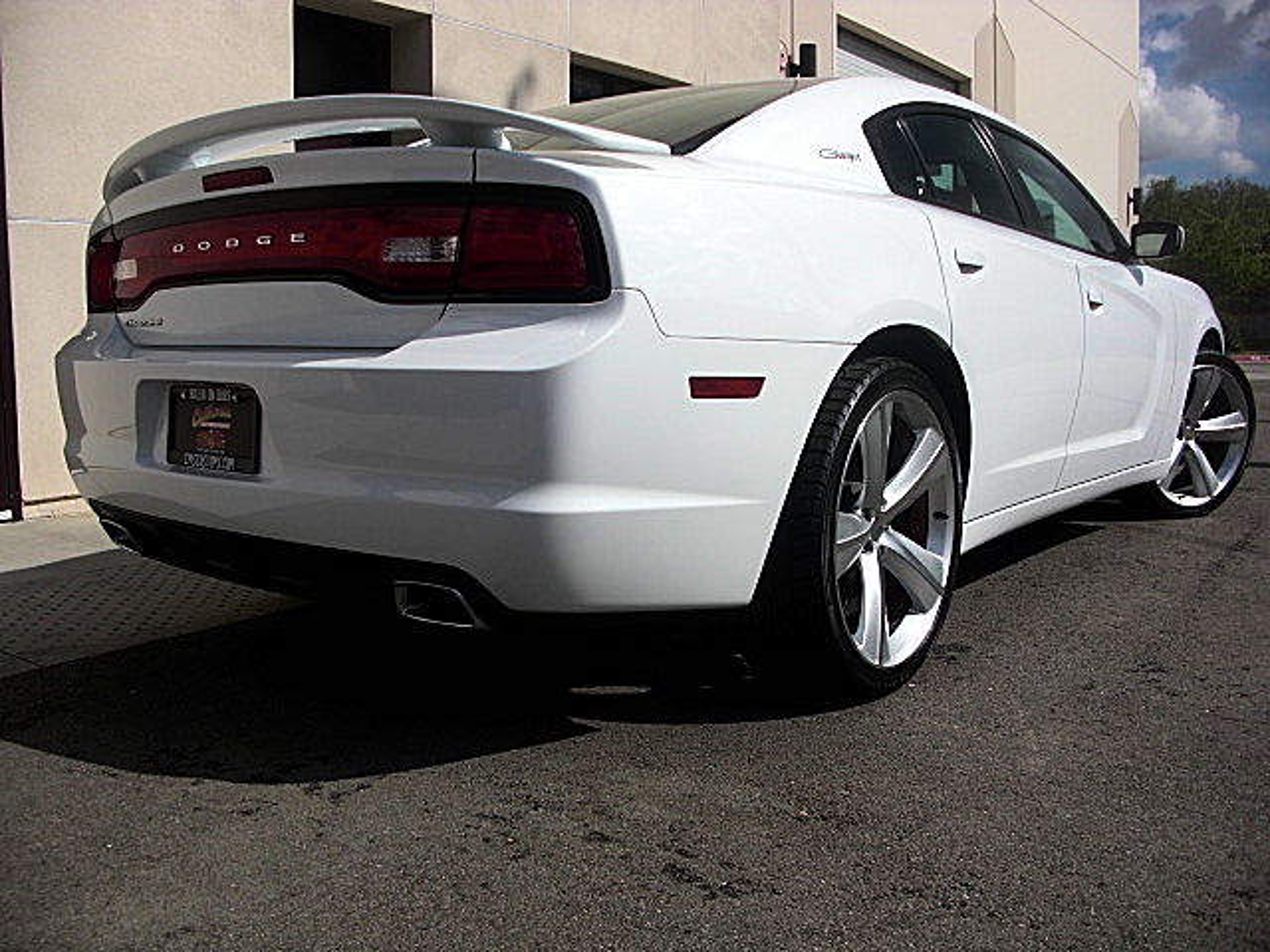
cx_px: 635
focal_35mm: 36
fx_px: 1321
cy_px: 476
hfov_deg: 51.4
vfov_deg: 39.7
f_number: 7.9
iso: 50
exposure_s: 1/250
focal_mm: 6.3
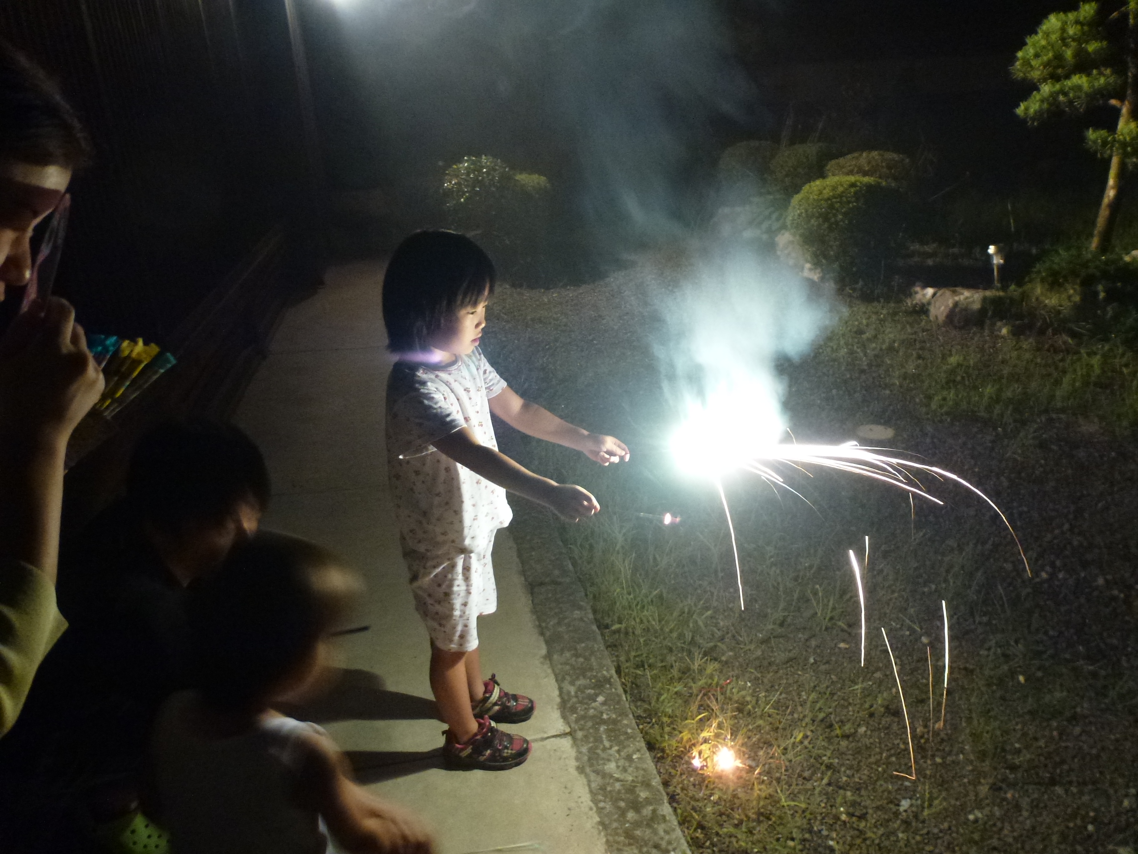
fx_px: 789
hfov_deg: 71.6
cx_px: 569
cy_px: 427
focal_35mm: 24
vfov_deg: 56.8
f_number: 3.3
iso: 400
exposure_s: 1/5
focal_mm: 4.3
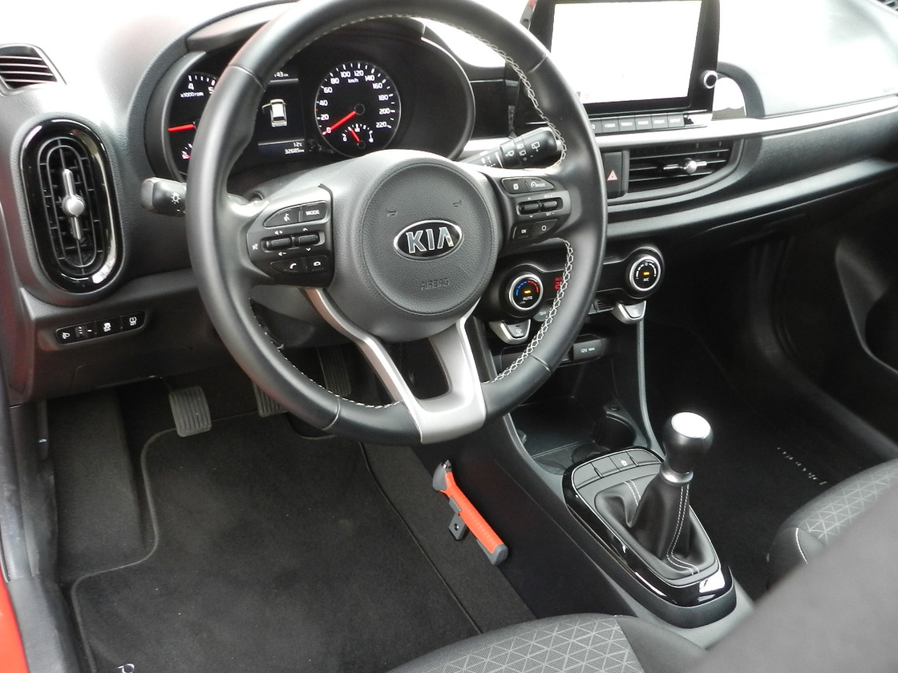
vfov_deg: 39.6
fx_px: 934
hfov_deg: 51.3
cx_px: 423
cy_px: 351
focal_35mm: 36
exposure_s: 1/25
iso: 320
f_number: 3.6
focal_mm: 5
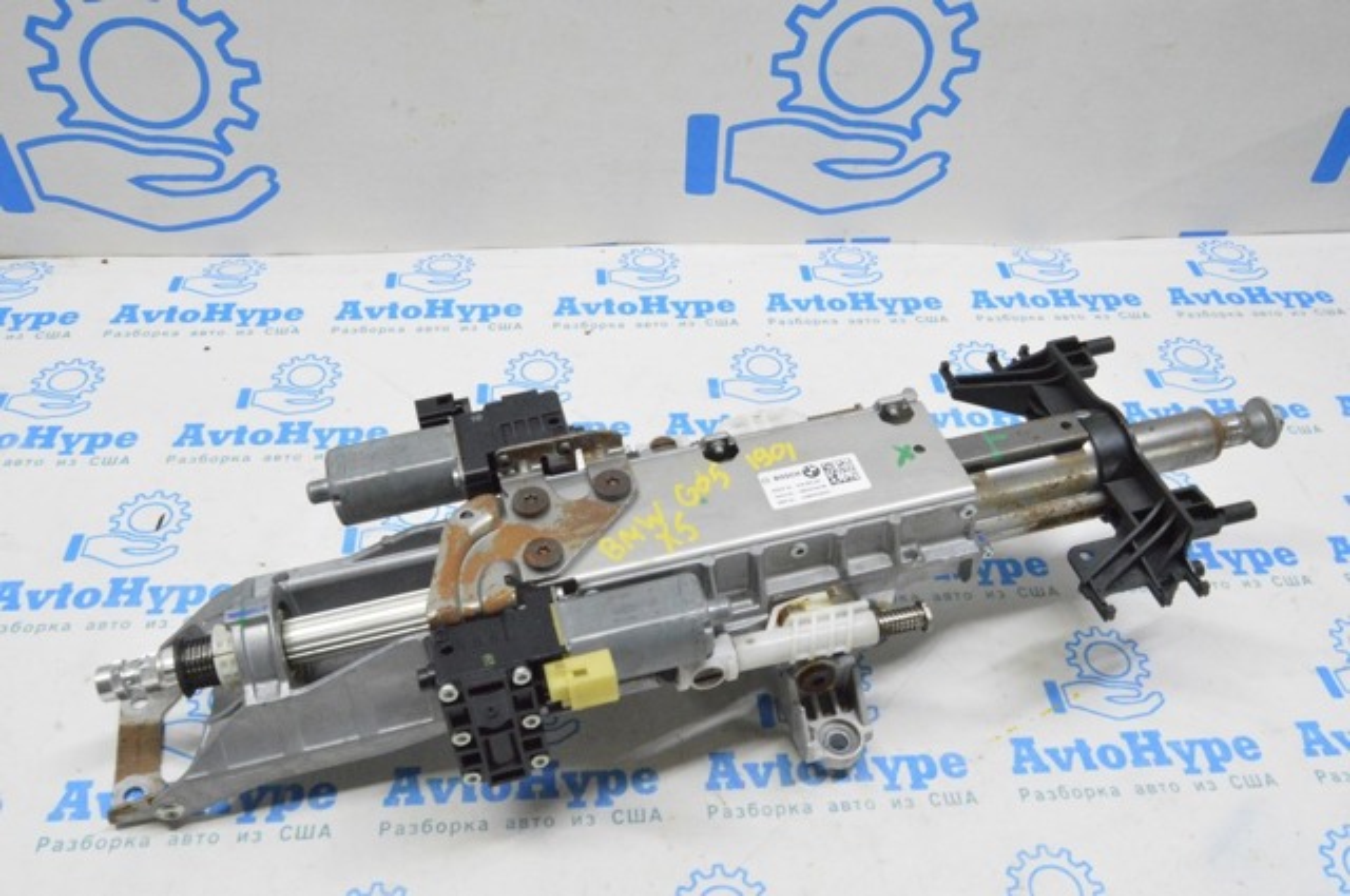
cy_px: 448
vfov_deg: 43.5
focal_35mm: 30
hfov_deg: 62.0
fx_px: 1124
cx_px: 675
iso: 6400
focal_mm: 20
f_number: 20
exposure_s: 1/20
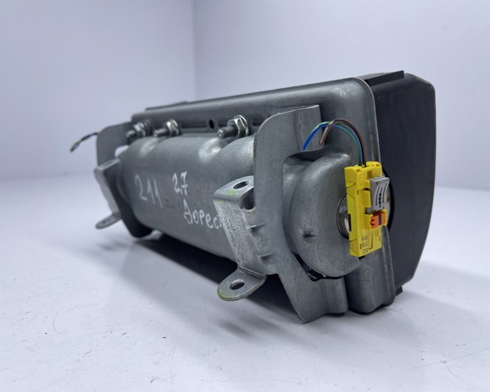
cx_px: 255
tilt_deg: -9.8
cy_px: 196
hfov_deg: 64.0
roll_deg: +2.1
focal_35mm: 27
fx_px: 392
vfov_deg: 53.2
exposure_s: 1/392
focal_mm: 5.1
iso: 32
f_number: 1.6
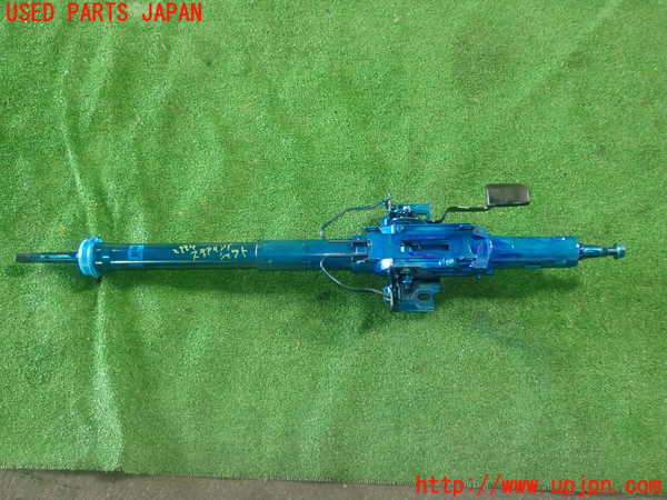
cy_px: 250
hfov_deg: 51.4
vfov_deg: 39.7
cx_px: 334
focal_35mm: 36
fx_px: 694
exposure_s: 1/40
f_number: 2.5
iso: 320
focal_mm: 6.37
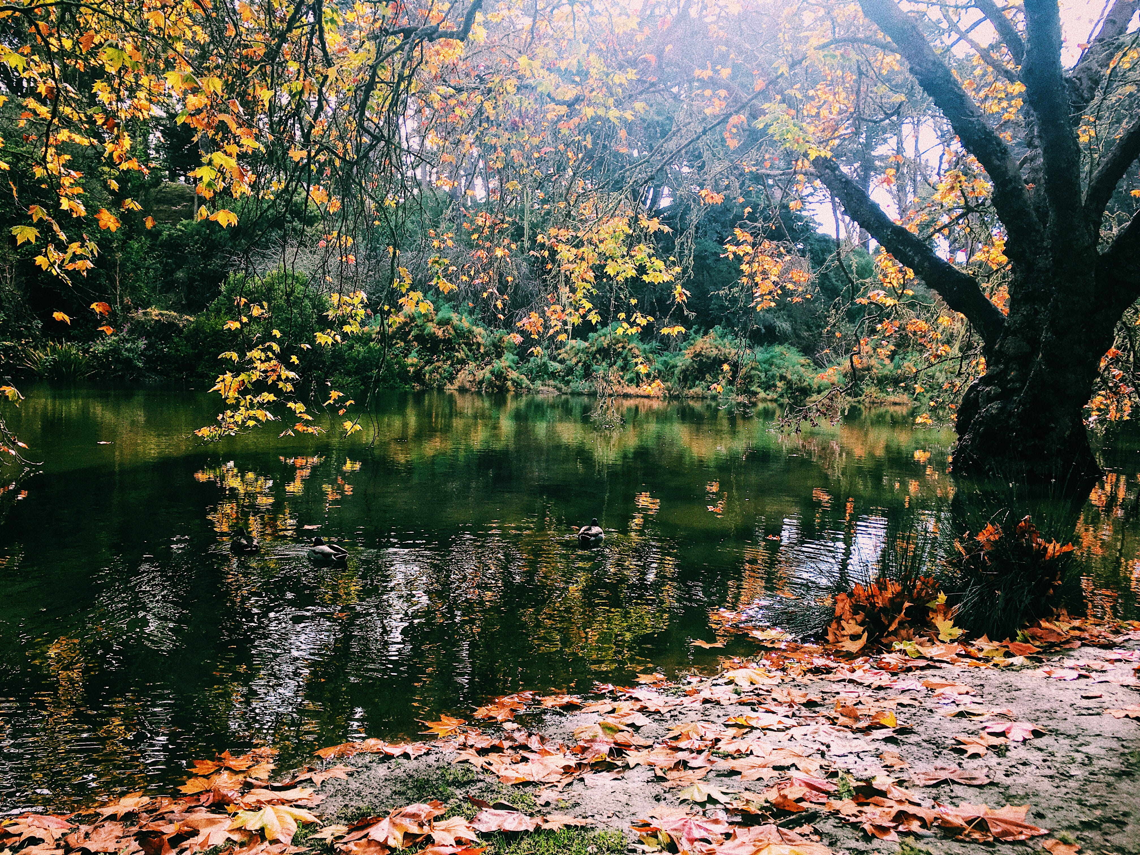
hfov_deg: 61.7
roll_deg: -1.6
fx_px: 955
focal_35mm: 29
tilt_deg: -3.6
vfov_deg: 48.2
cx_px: 570
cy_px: 428
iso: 25
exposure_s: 1/361
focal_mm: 4.15
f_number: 2.2
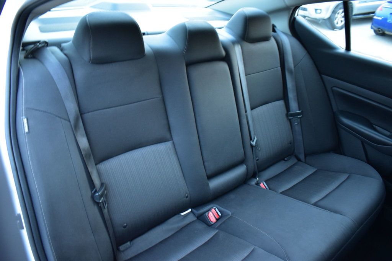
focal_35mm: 27
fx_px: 294
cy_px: 130
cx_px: 196
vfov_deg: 47.9
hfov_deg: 67.4
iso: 1600
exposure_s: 1/5
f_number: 3.5
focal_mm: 18
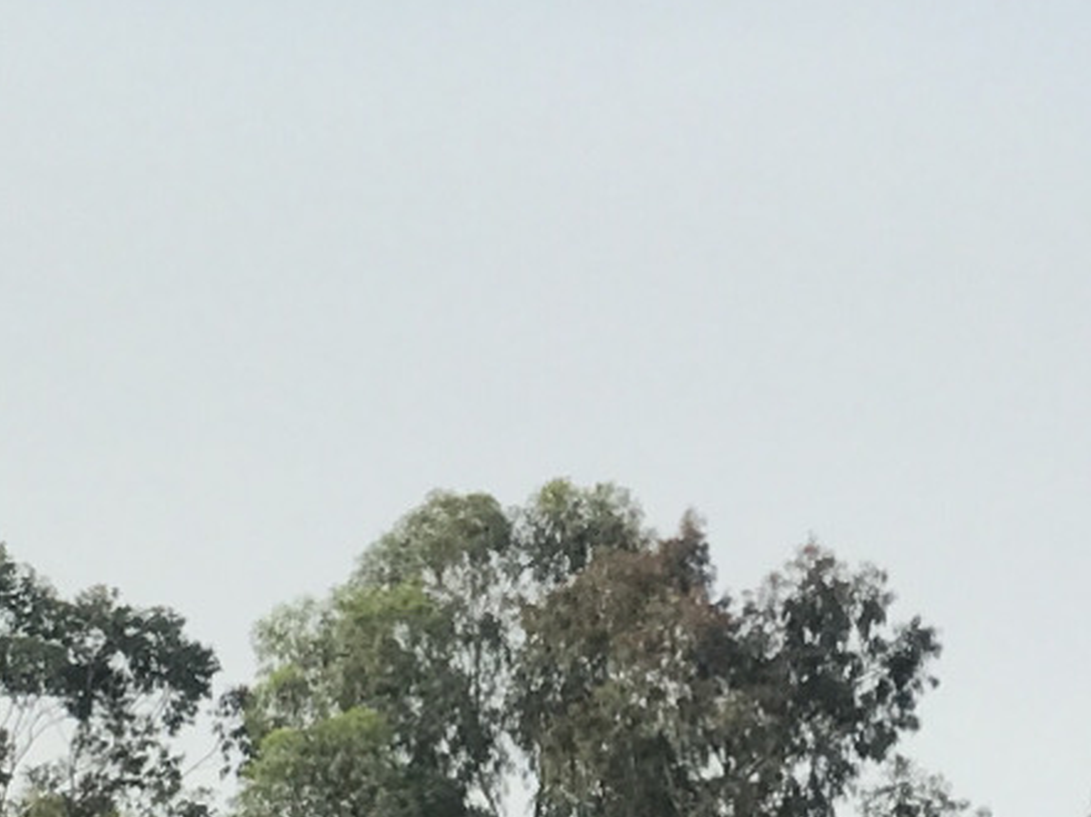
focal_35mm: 258
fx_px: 8127
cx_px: -1296
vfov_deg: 5.7
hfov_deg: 7.3
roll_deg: +0.9
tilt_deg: +1.7
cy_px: 1187
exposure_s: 1/287
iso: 20
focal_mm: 6.6
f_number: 2.8
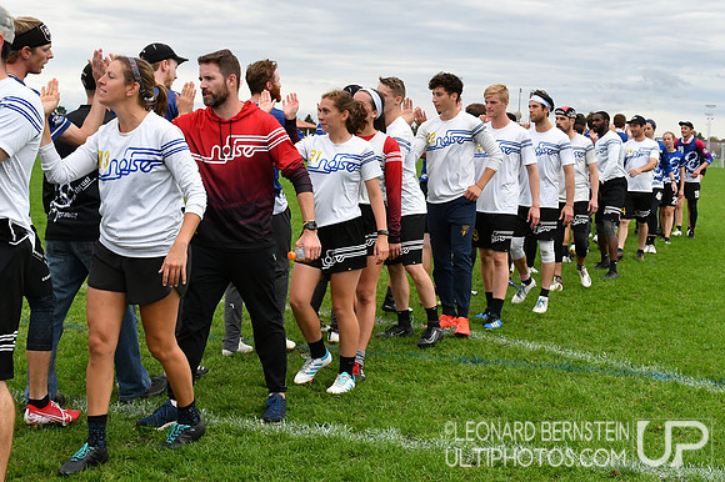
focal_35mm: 36
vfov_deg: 36.8
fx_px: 725
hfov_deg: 53.2
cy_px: 241
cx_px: 362
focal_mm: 24
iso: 1600
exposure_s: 1/1600
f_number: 8
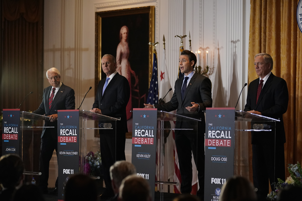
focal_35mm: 126
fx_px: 1057
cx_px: 151
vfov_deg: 10.9
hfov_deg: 16.3
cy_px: 100
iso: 5000
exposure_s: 1/800
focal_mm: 126
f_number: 3.5
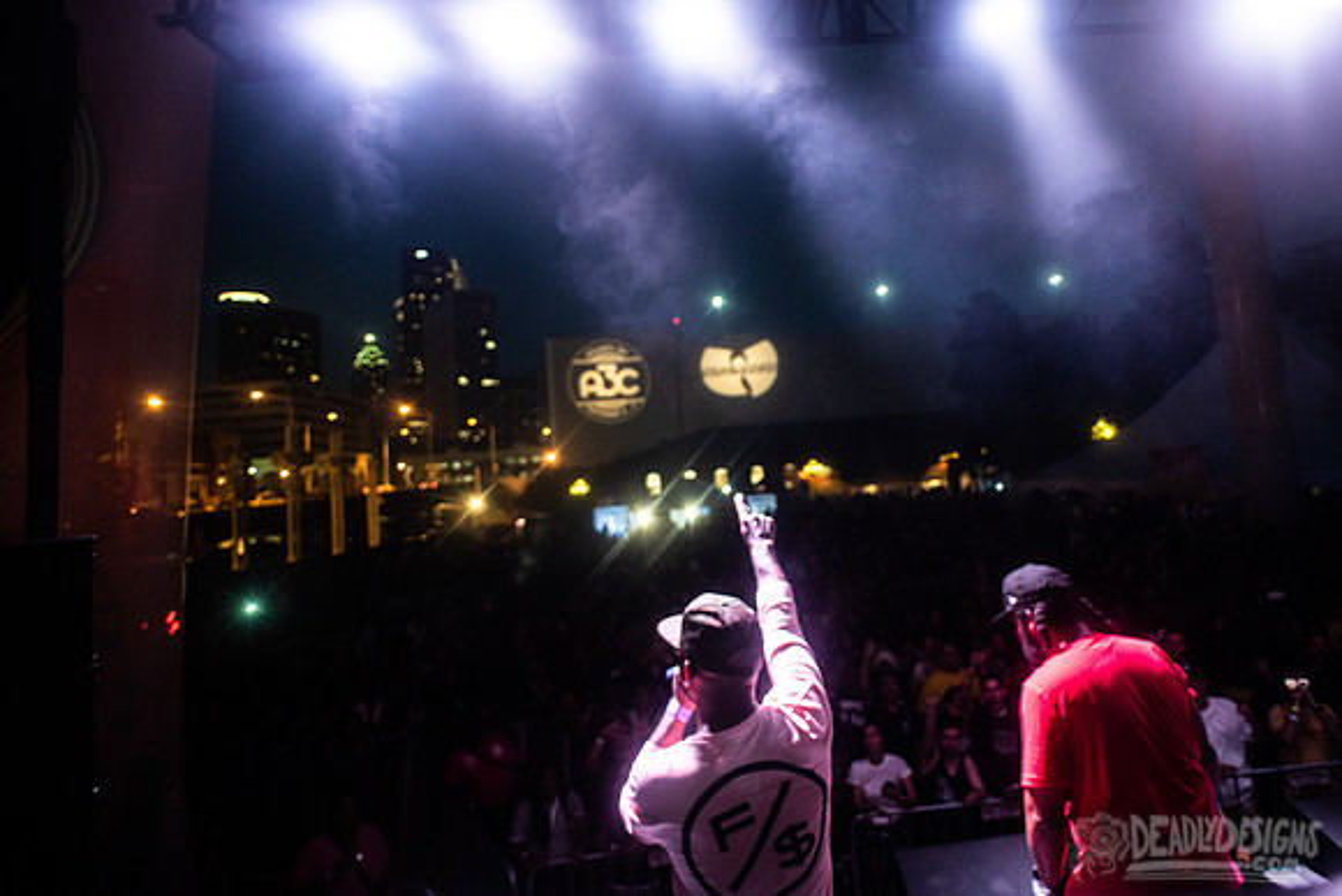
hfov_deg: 76.6
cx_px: 759
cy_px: 389
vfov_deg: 55.8
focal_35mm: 23
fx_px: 843
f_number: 3.5
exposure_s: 1/80
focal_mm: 20
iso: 1600
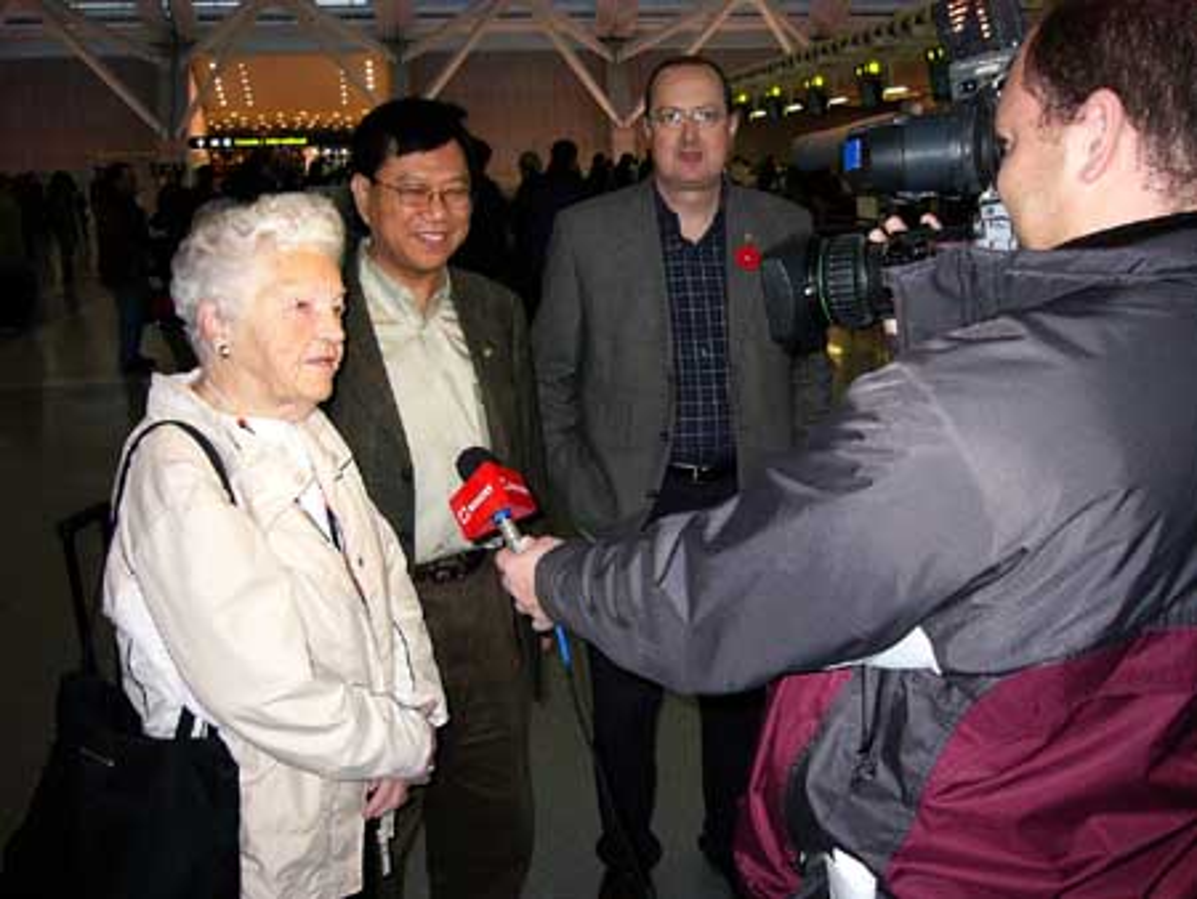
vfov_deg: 40.7
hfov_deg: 52.6
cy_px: 450
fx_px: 1211
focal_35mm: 35
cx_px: 598
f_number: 2.8
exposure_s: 1/60
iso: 200
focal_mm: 5.8
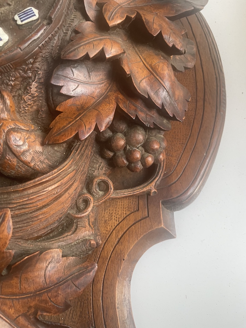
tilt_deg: -69.2
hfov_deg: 53.1
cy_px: 164
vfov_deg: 67.3
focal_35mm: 26
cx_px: 123
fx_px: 246
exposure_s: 1/84
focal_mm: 4.2
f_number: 1.6
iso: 125
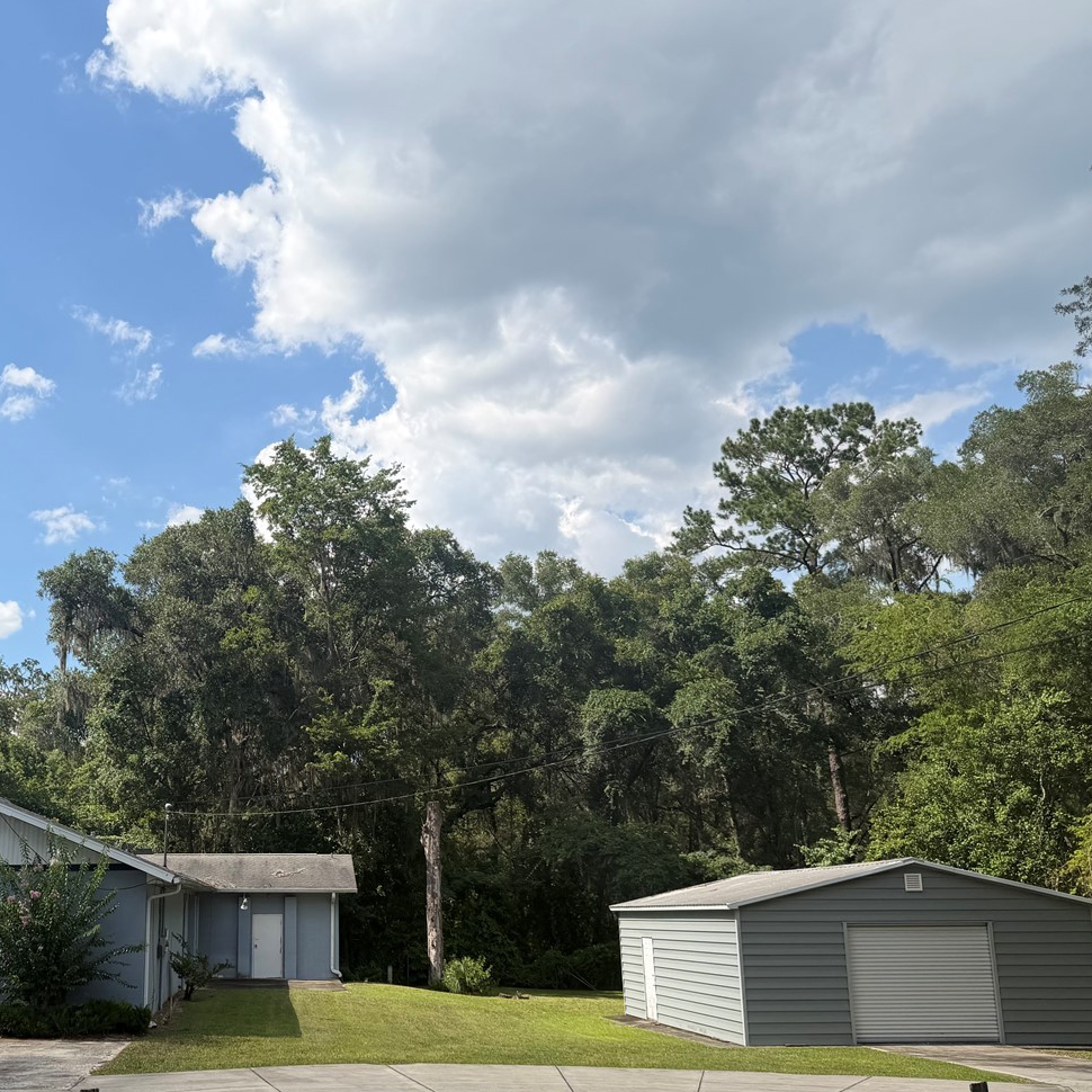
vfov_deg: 47.0
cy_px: 654
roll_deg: -2.2
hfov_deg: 45.9
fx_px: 1249
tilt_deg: +11.7
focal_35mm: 35
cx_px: 298
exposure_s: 1/4405
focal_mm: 6.76
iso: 80
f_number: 1.78
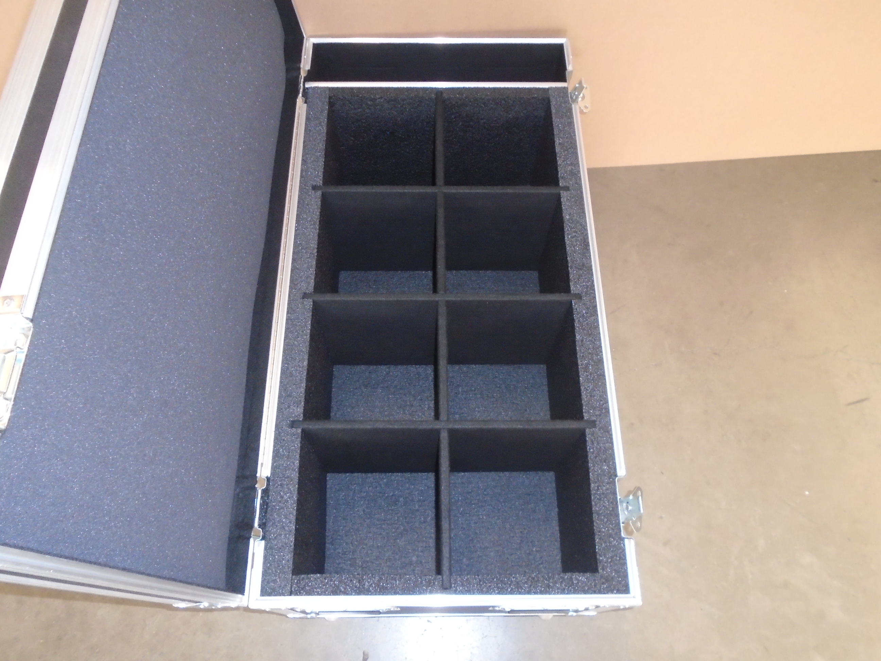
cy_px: 330
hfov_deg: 67.3
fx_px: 662
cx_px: 440
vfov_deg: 53.1
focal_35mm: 26
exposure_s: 1/30
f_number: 3.2
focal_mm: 4.6
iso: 400
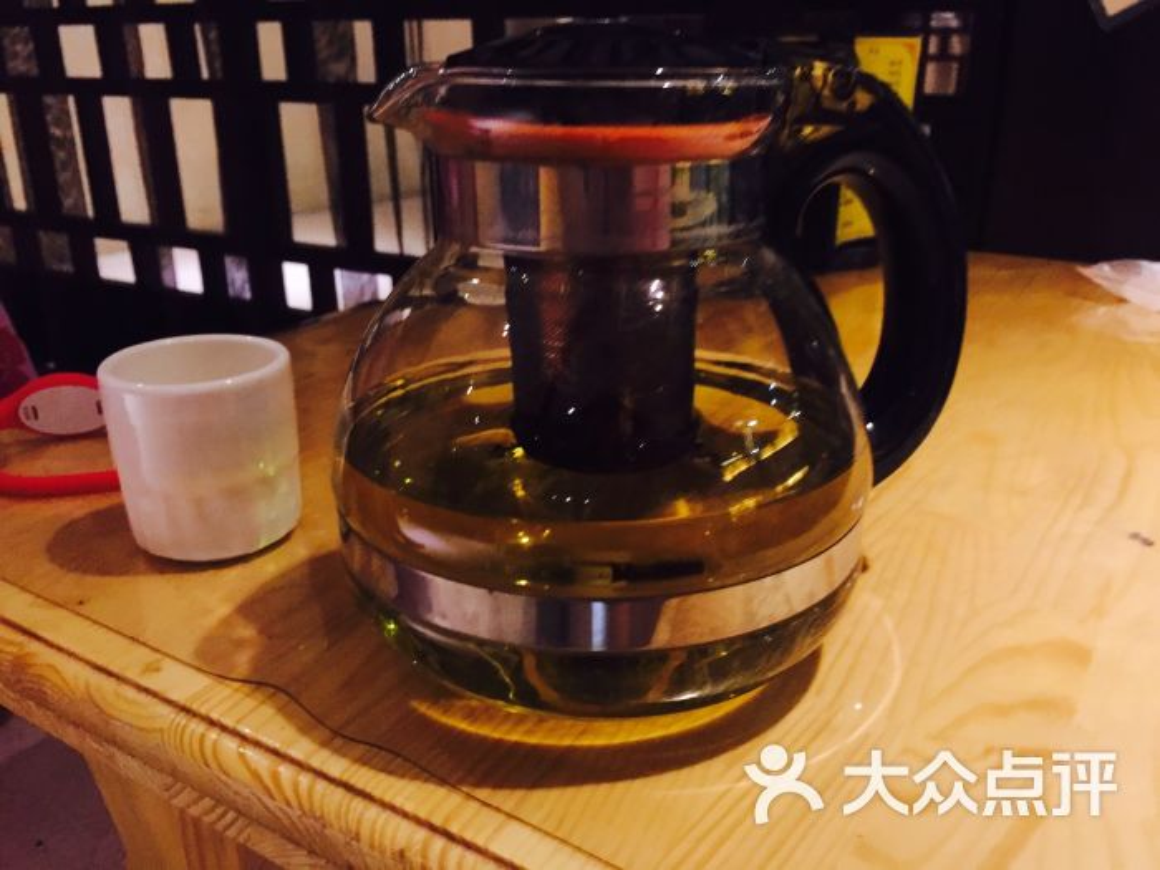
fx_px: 972
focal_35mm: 29
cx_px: 580
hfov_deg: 61.7
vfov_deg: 48.2
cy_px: 435
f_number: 2.2
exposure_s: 1/4
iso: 125
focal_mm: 4.15
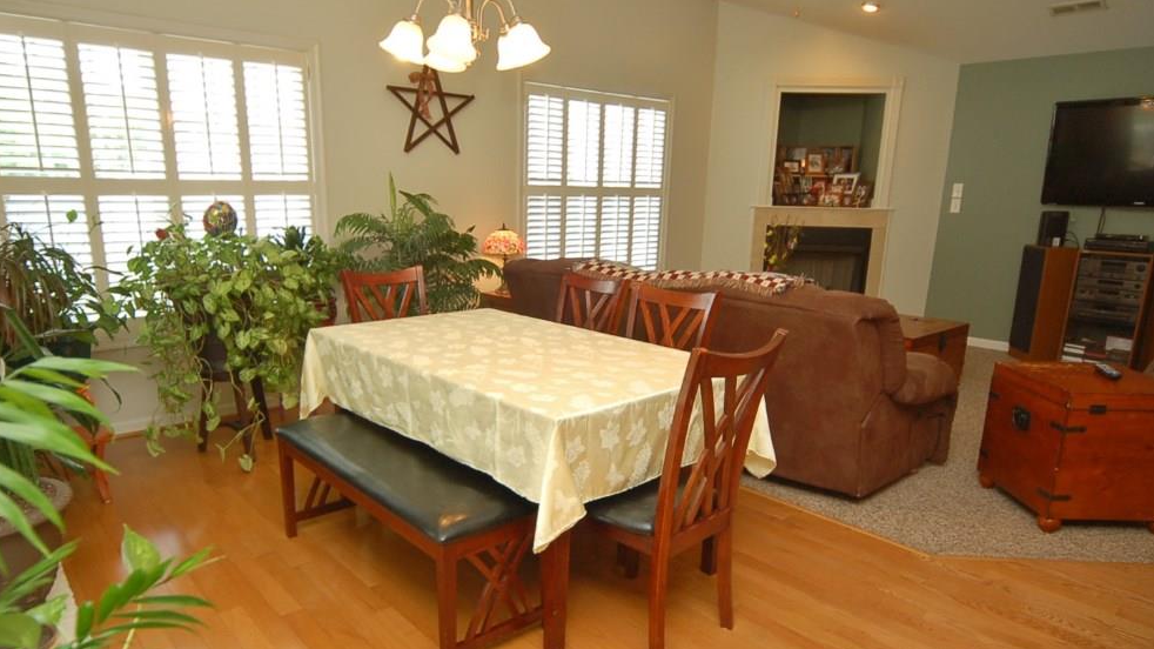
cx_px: 561
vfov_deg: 46.6
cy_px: 360
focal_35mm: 25
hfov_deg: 75.1
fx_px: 751
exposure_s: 1/60
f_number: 5
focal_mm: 15
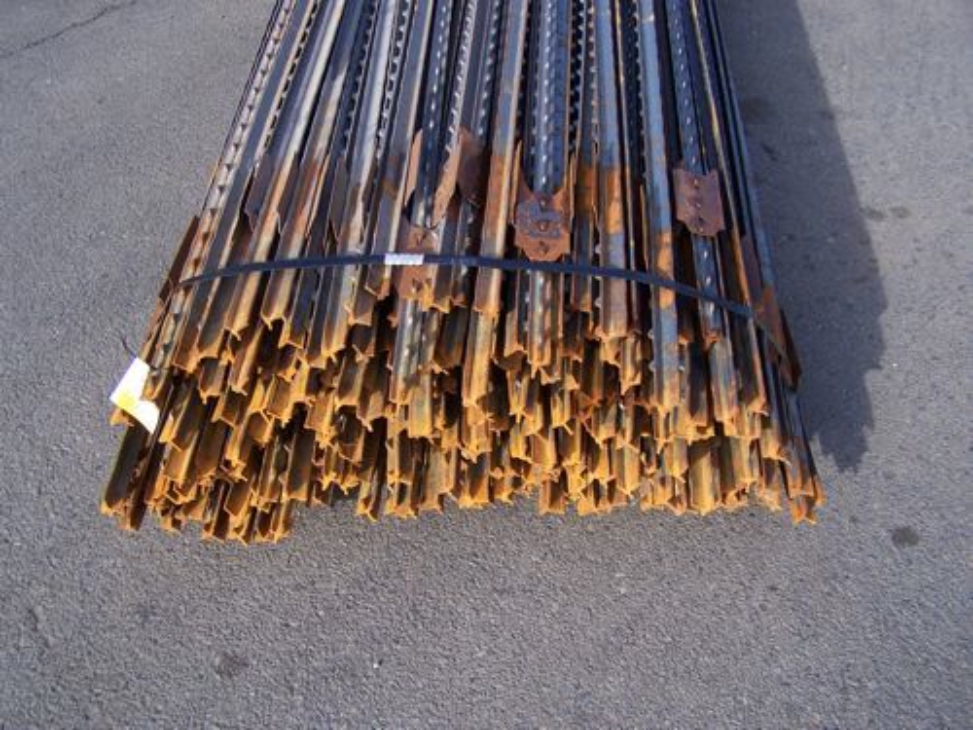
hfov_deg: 49.0
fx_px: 1068
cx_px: 486
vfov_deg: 37.7
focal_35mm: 38
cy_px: 365
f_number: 2.8
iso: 80
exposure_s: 1/400
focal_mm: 6.3
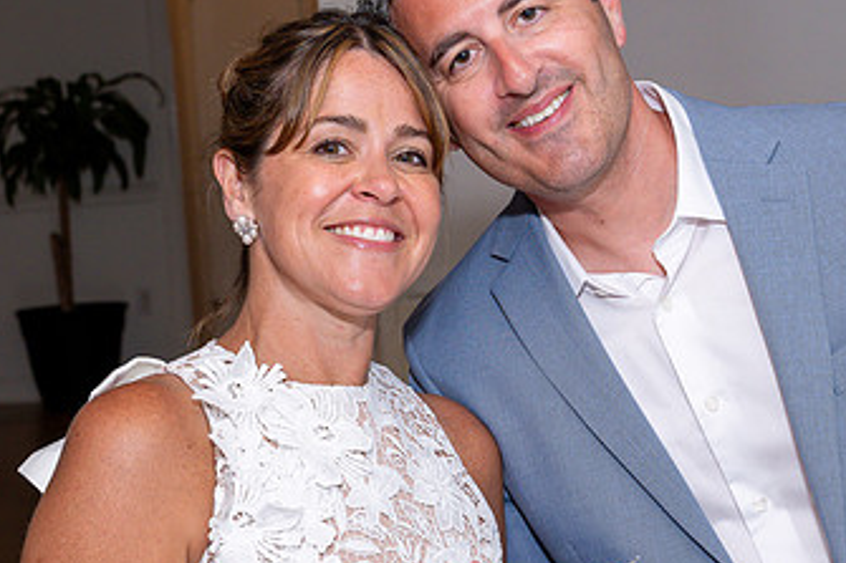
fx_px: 2255
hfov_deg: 21.2
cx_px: 318
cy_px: 326
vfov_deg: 14.2
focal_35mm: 96
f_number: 7.1
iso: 500
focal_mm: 45
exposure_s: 1/250
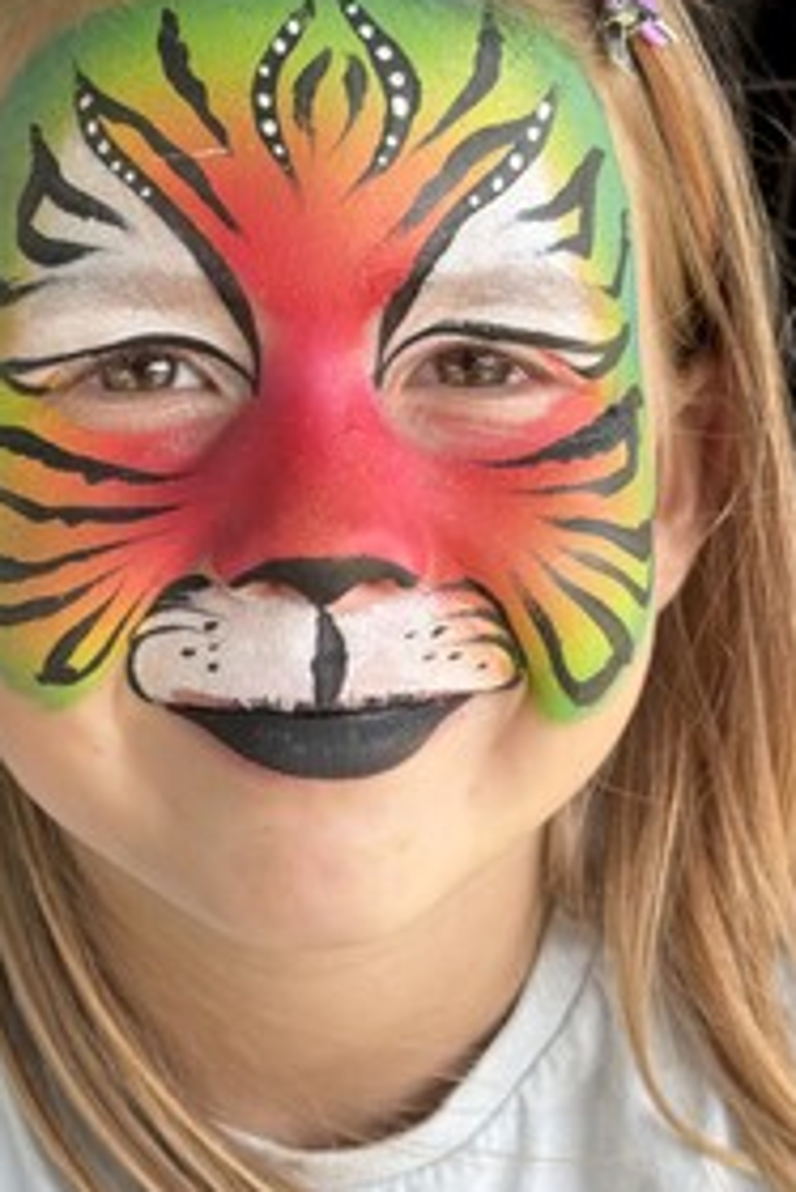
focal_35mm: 89
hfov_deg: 15.4
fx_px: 2948
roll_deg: +0.7
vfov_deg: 22.9
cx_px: 313
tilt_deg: -18.6
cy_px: 596
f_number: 1.78
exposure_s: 1/262
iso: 64
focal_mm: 6.76
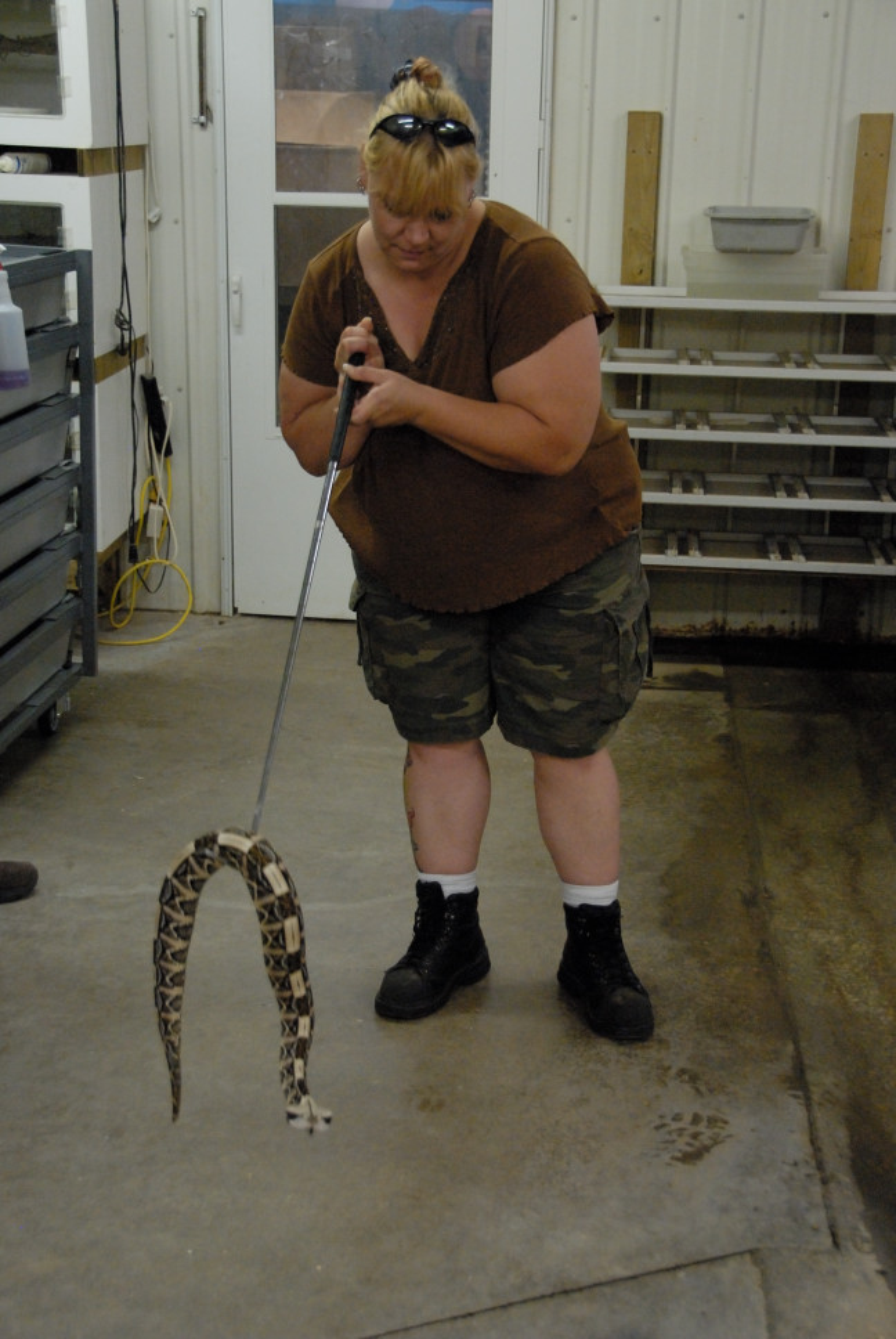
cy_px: 670
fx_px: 1954
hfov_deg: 25.8
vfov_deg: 37.8
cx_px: 448
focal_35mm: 52
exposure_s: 1/80
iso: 1600
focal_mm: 35
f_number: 4.2
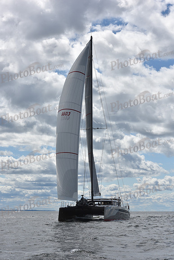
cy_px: 130
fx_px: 507
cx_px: 87
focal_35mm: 70
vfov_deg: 28.8
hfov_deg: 19.5
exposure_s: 1/1000
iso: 250
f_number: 10
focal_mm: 70
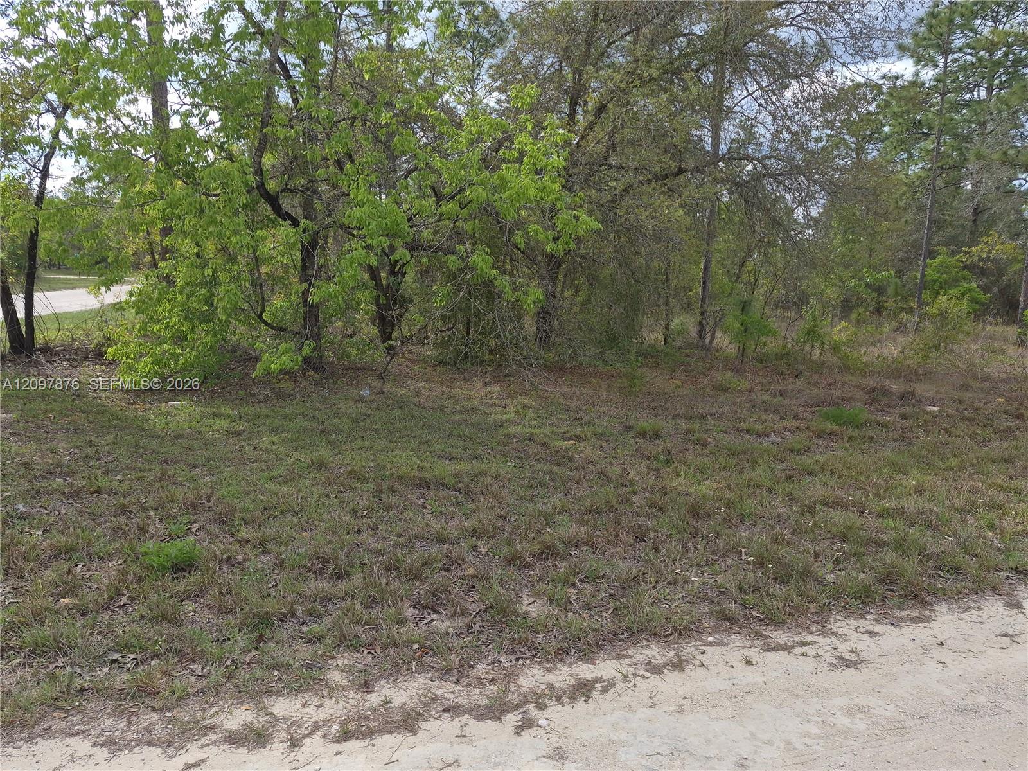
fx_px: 683
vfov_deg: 58.9
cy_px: 386
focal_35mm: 23
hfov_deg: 73.9
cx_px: 514
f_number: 1.8
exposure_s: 1/1928
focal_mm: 5.4
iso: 80
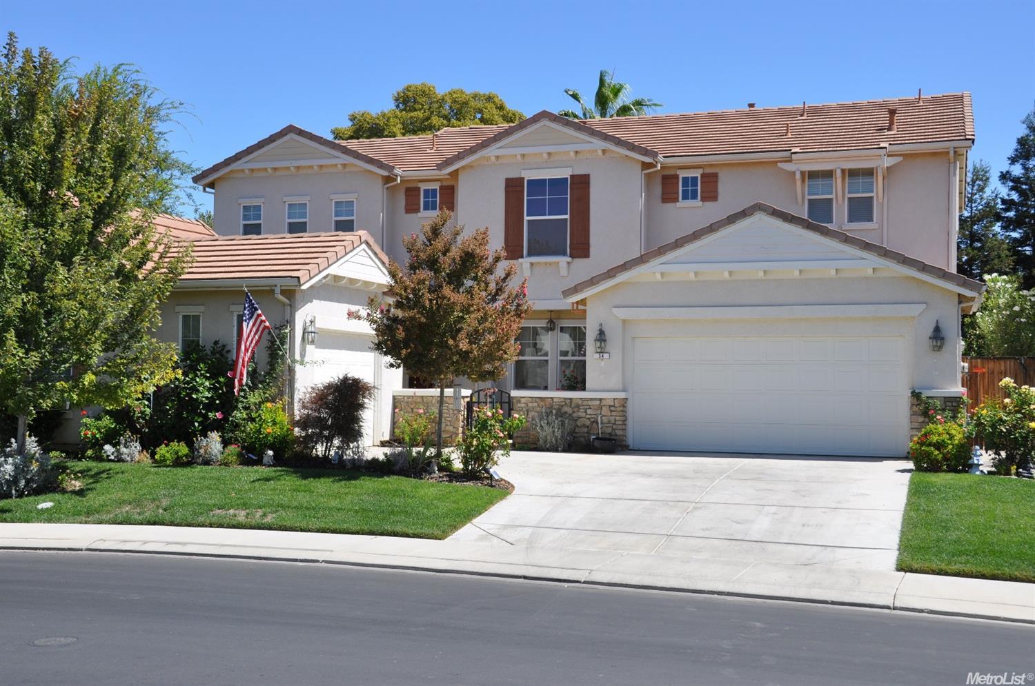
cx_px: 518
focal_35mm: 42
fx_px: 1206
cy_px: 343
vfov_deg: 31.8
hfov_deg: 46.5
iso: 200
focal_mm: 28
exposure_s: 1/400
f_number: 9
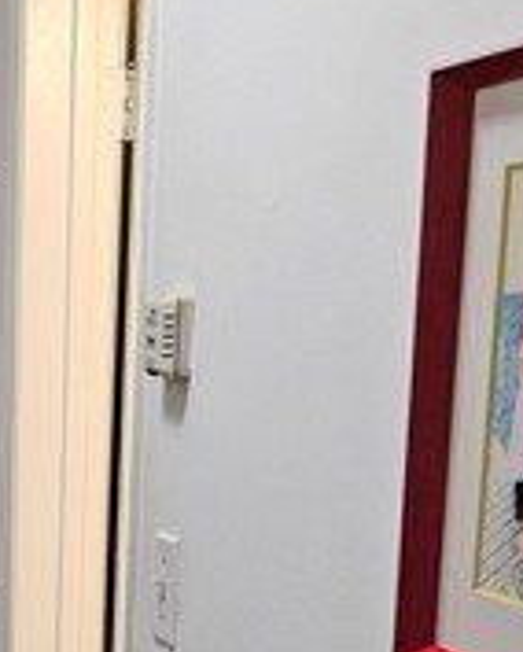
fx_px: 1565
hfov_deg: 16.8
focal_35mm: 81
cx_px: -317
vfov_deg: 21.4
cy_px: 836
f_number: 1.7
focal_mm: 6.3
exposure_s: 1/120
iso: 320
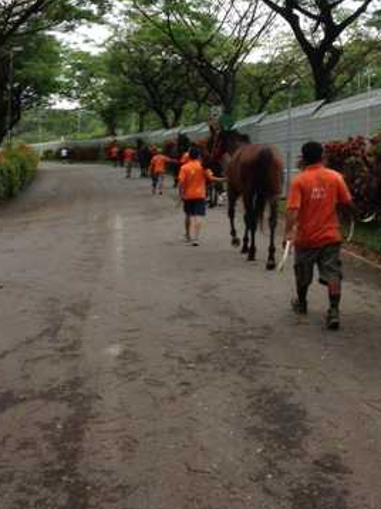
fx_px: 867
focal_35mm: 59
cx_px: 230
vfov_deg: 32.1
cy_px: 121
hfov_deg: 24.7
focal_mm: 4.12
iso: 50
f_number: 2.4
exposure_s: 1/686
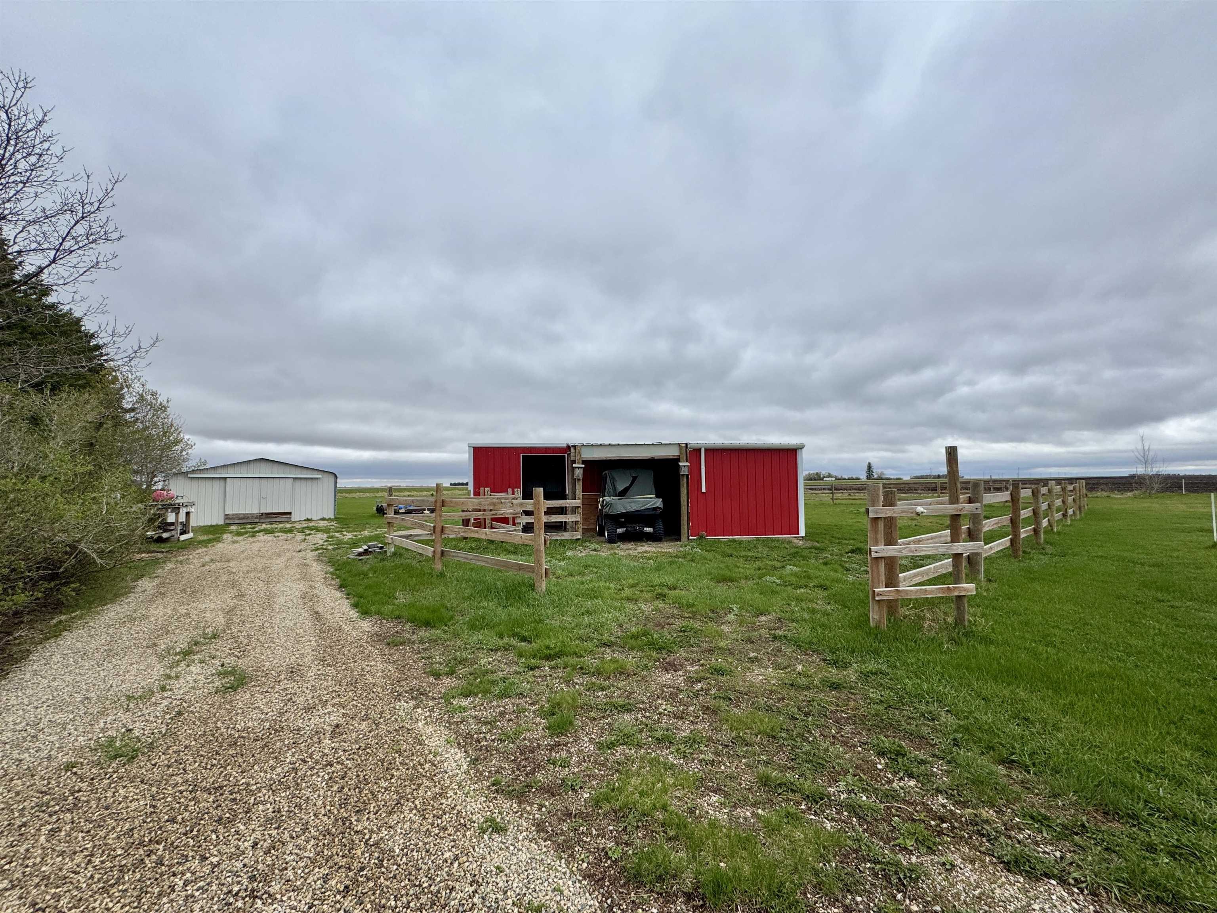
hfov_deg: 102.1
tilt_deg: +2.7
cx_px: 608
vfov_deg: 85.7
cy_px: 456
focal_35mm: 14
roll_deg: +0.8
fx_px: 492
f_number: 2.2
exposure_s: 1/1094
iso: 40
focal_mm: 2.22
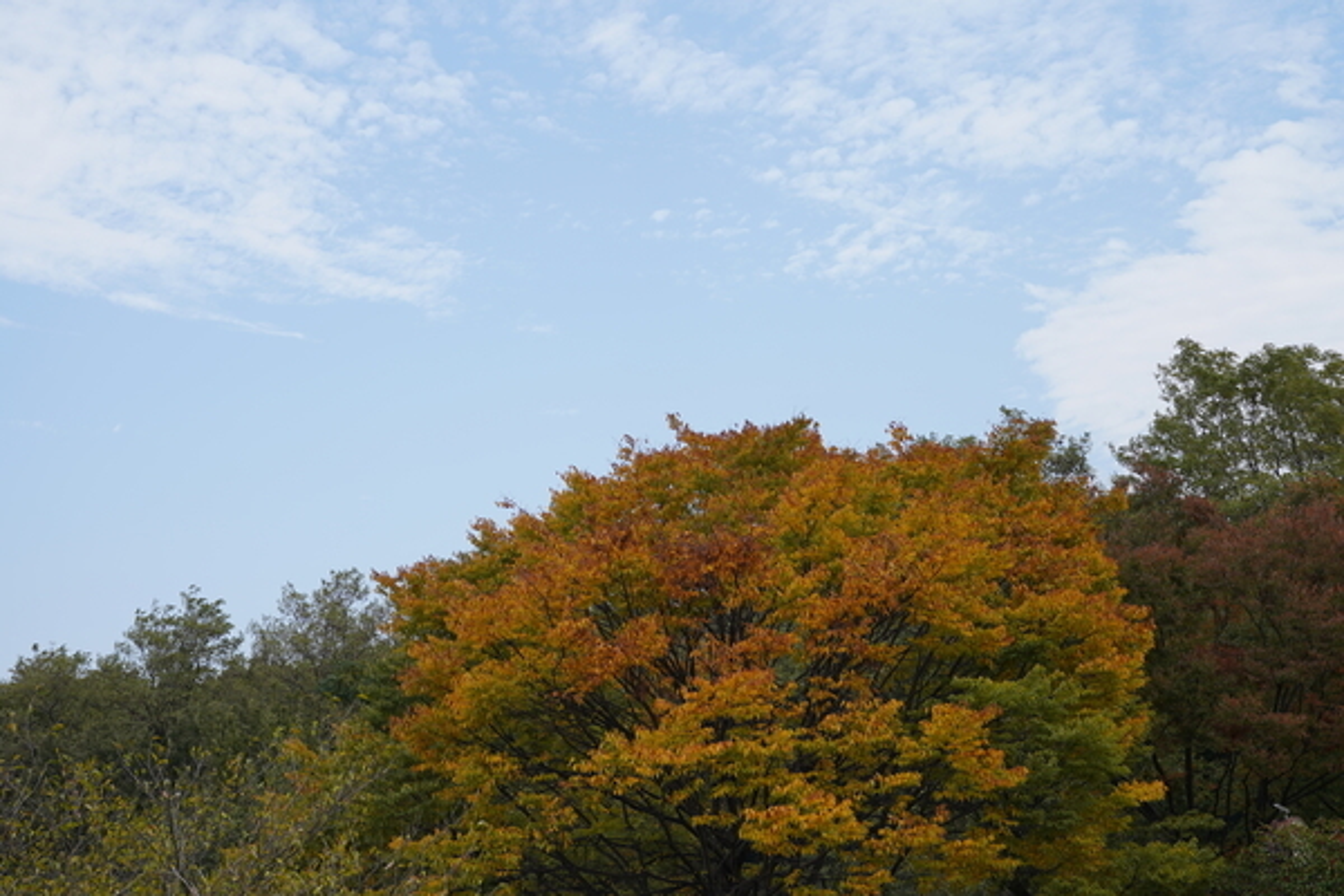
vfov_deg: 22.6
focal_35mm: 60
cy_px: 448
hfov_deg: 33.4
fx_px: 2240
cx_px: 672
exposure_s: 1/160
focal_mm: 60
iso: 100
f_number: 8
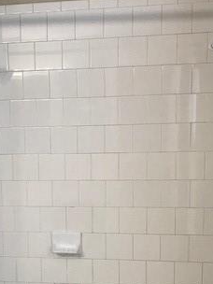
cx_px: 54
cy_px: 206
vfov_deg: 32.2
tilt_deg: -7.3
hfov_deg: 24.6
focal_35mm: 59
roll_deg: +1.7
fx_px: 484
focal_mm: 3.99
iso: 25
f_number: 1.8
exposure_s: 1/30
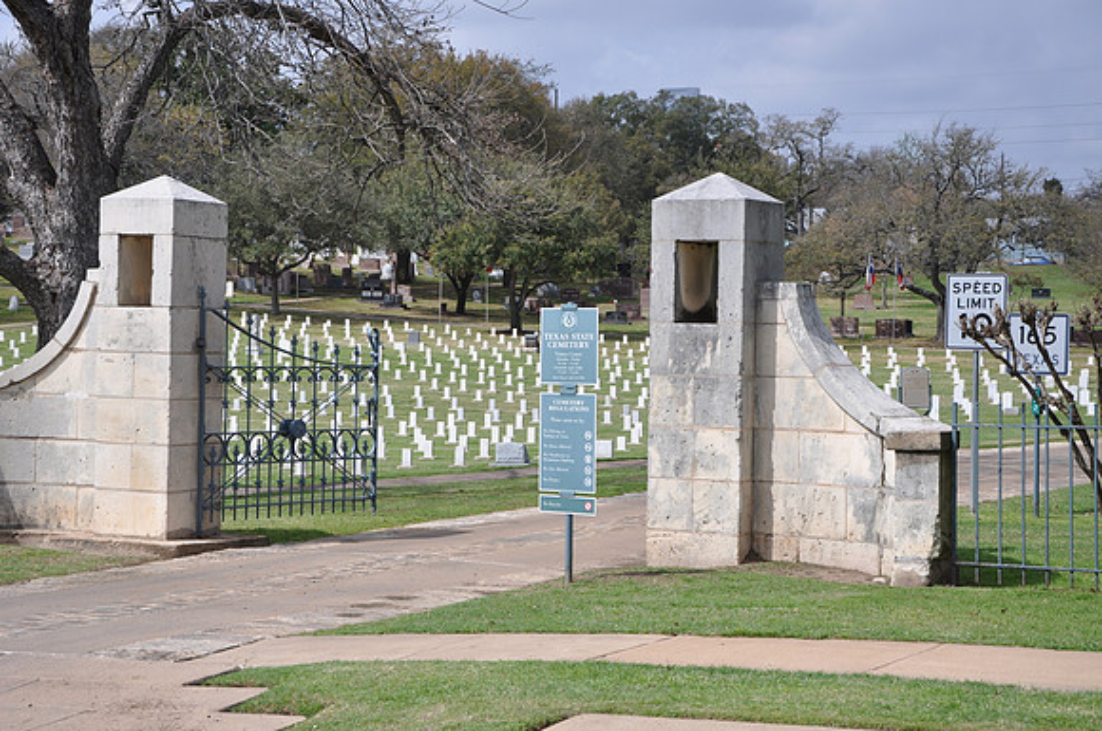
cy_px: 366
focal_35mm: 75
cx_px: 551
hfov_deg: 27.0
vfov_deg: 18.1
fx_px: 2293
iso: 200
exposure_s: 1/250
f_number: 8
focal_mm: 50
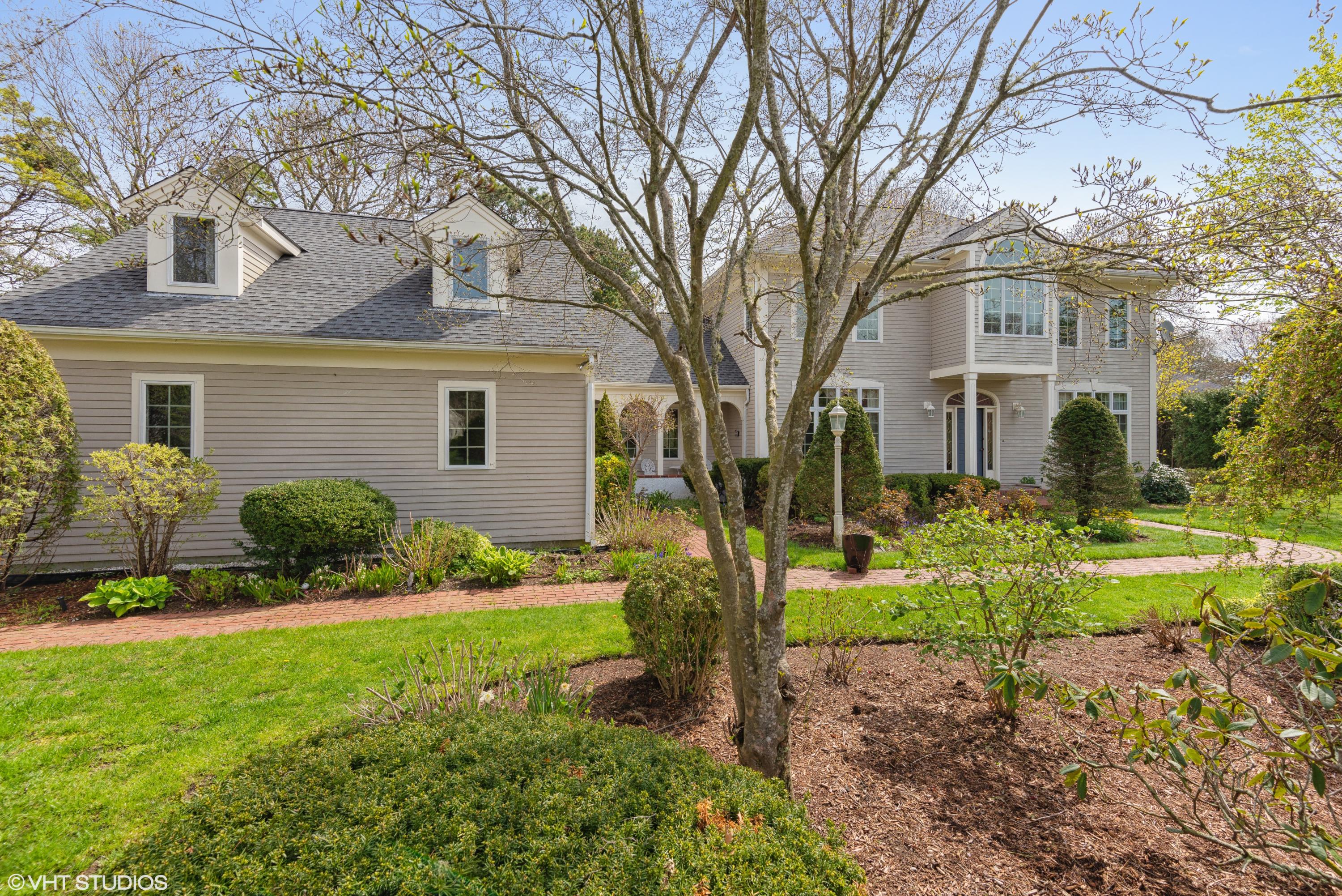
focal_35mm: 16
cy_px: 448
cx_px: 671
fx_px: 597
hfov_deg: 96.7
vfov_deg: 73.8
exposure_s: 1/320
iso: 200
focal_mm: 16
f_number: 8
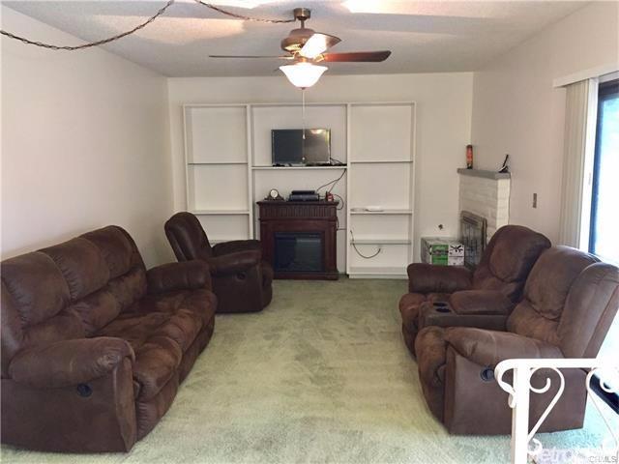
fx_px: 519
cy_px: 232
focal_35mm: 29
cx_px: 310
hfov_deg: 61.7
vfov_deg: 48.2
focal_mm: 4.15
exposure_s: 1/17
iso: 250
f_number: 2.2
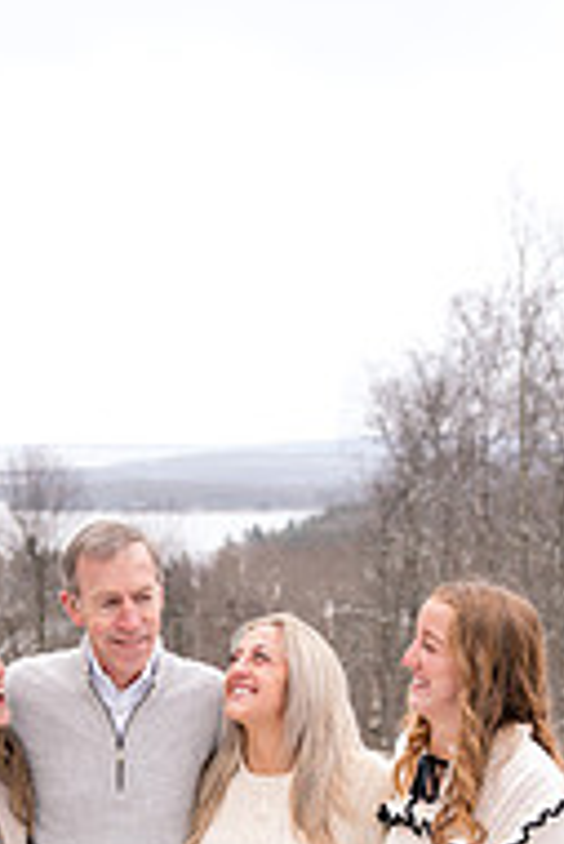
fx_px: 1947
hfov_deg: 16.4
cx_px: 173
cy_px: 804
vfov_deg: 23.6
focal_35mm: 83
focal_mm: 35
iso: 400
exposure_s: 1/250
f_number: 3.2
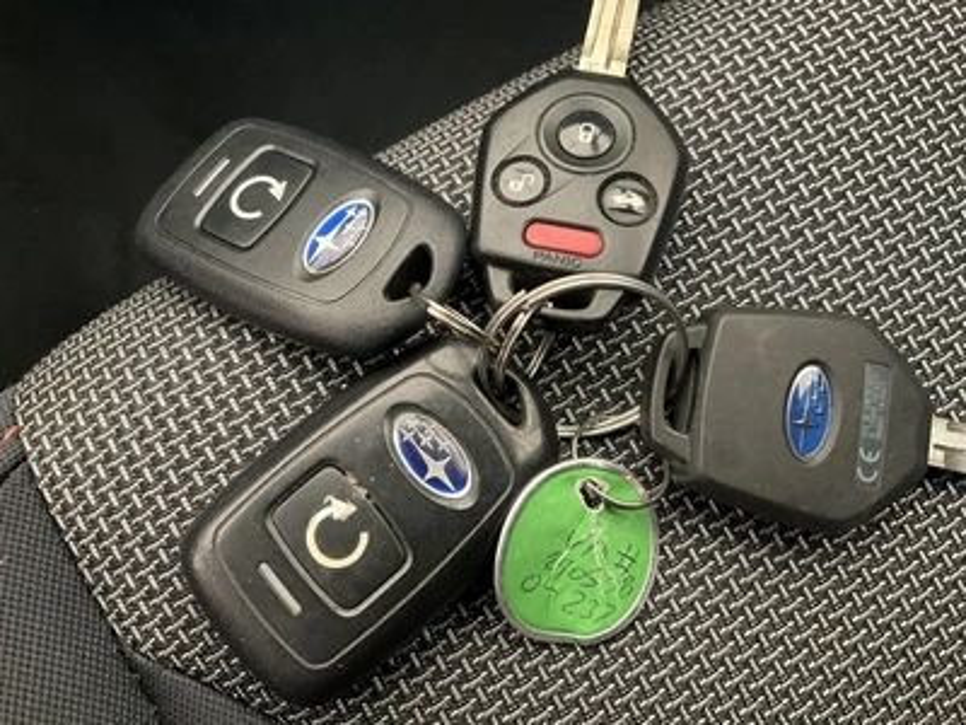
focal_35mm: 29
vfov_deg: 48.2
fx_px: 809
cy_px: 362
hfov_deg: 61.7
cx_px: 483
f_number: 1.8
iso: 320
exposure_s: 1/53
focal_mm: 3
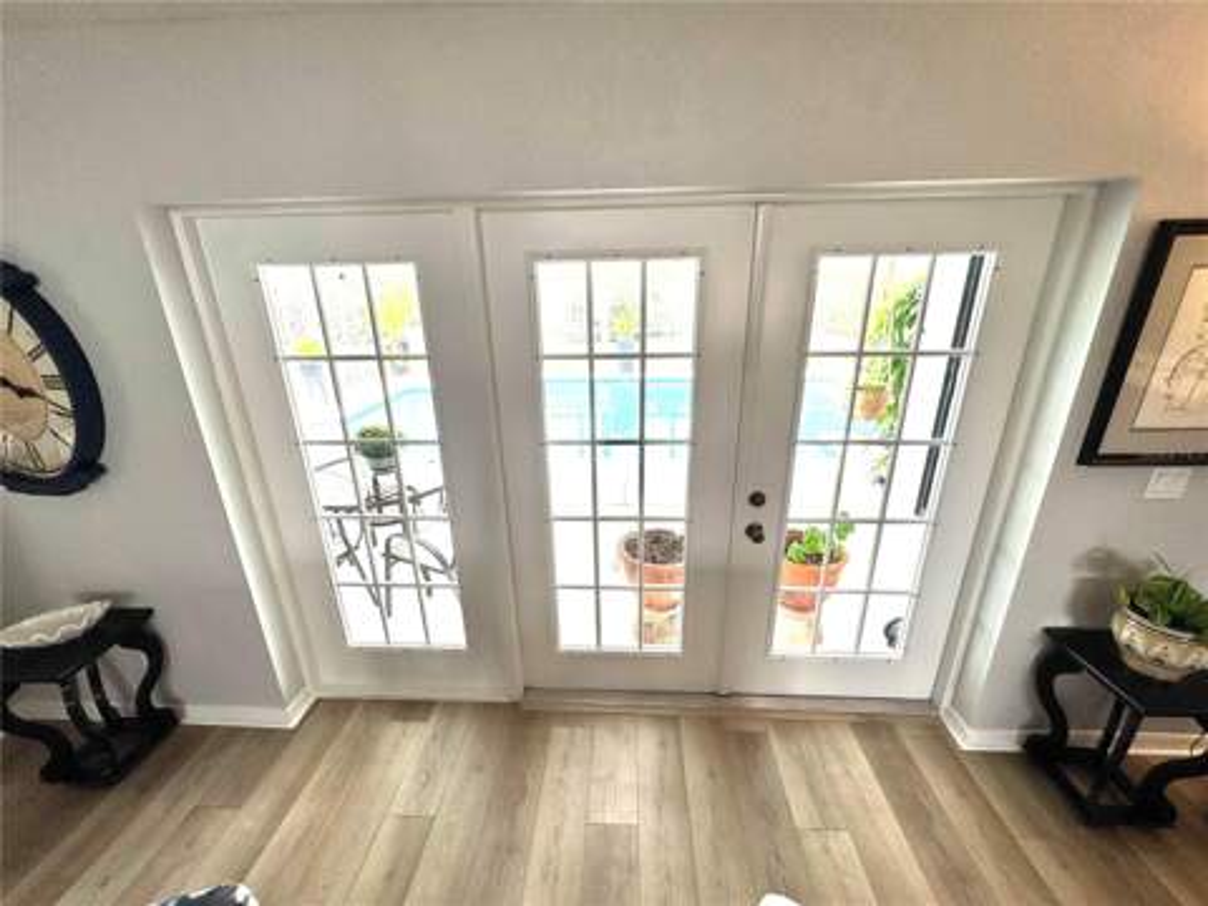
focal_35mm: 14
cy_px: 453
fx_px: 489
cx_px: 604
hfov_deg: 102.1
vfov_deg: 85.7
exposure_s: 1/158
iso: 40
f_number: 2.2
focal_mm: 2.22
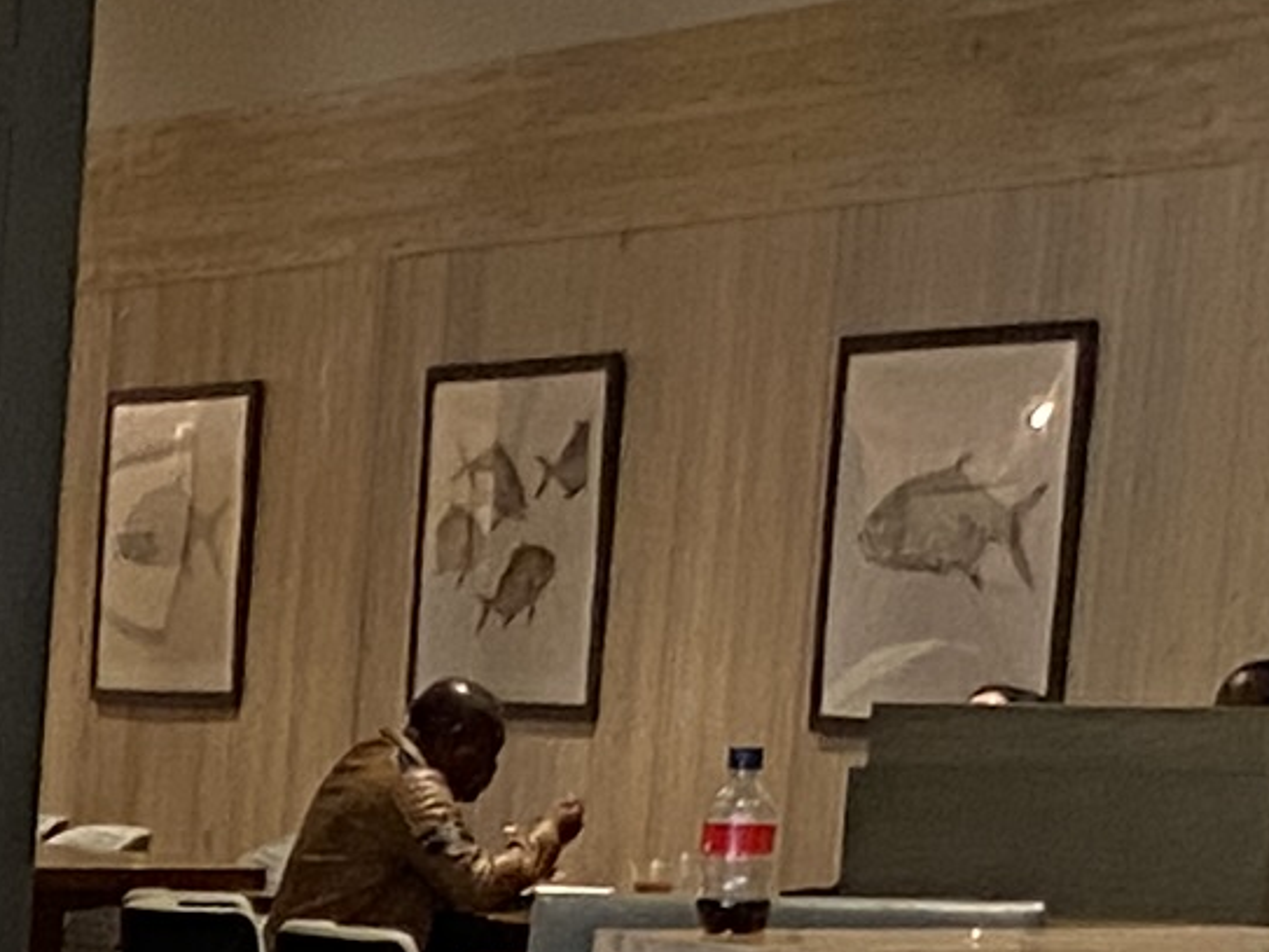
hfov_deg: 9.3
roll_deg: +0.4
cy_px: 2346
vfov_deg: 7.2
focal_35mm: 193
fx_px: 7074
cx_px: -1697
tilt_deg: -15.0
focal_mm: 4.25
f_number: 1.8
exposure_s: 1/60
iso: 125
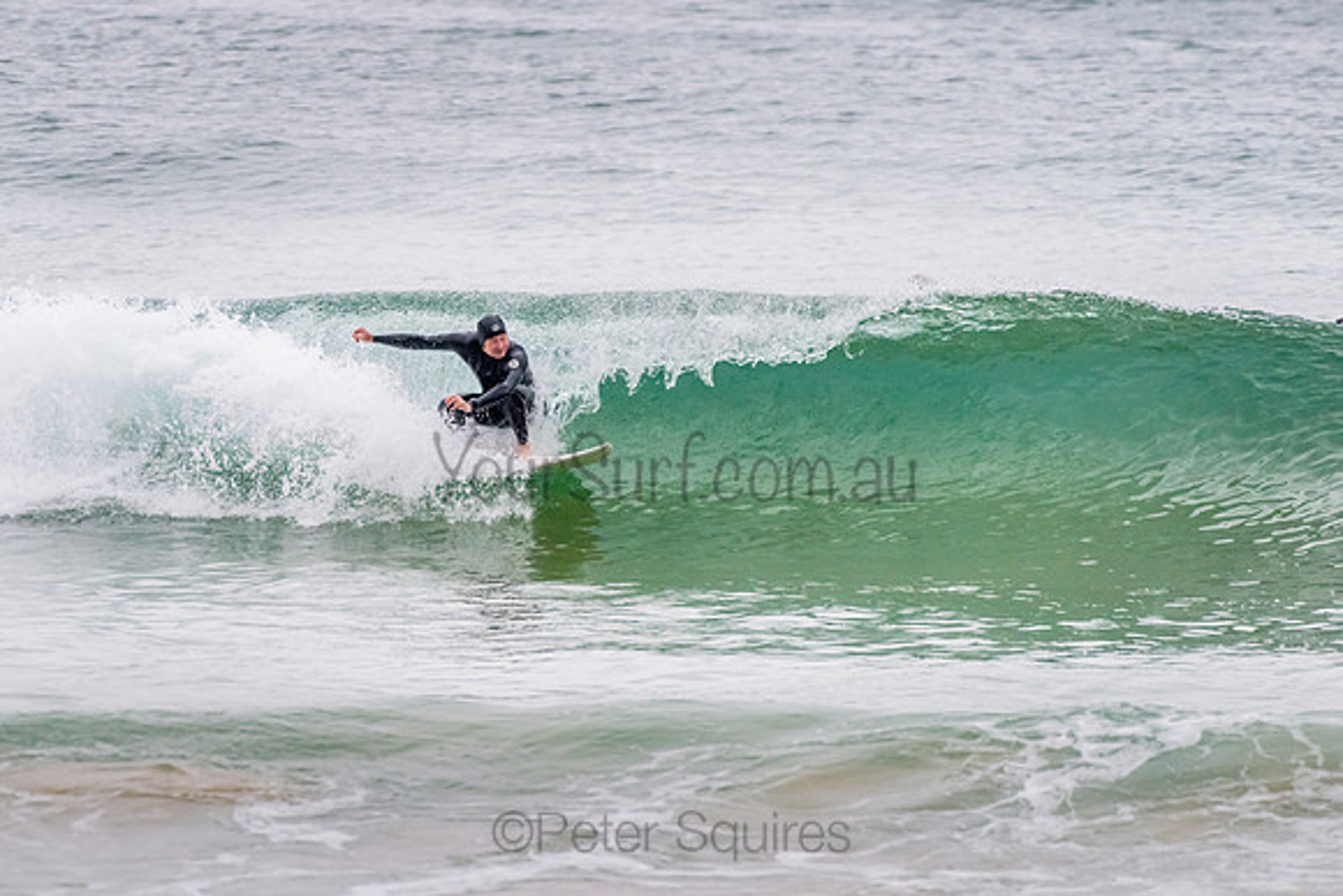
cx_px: 522
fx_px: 22885
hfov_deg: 3.4
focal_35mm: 613
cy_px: 408
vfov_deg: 2.2
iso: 1000
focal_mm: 500
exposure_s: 1/1000
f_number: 5.6
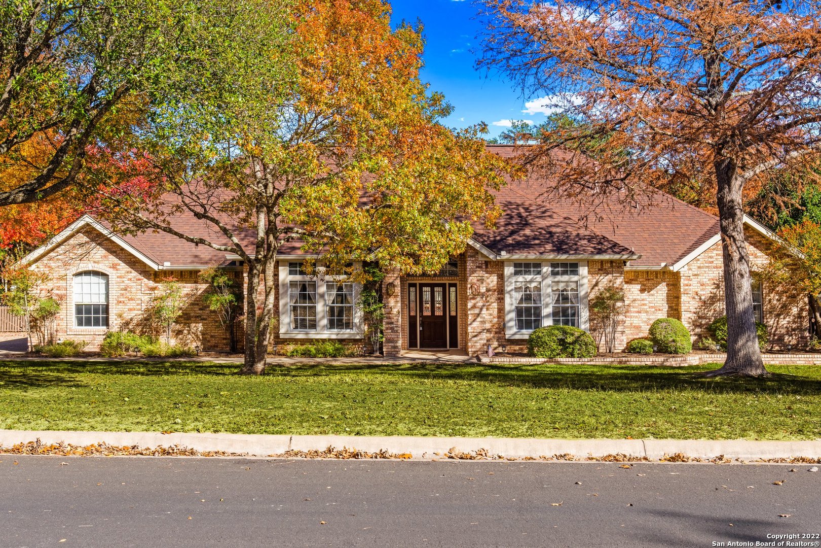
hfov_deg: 51.9
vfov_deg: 35.9
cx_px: 410
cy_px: 274
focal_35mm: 37
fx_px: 844
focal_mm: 37
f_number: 10
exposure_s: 1/13
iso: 100
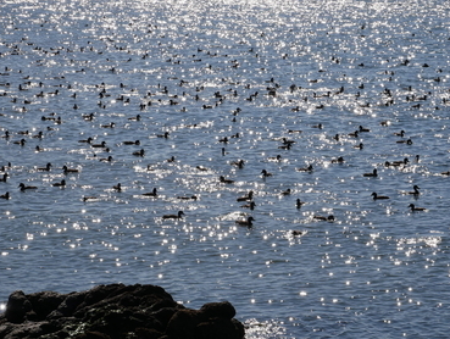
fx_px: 2201
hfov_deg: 11.7
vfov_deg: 8.8
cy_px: 163
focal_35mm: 169
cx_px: 309
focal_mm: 52
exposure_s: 1/800
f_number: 11
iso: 200
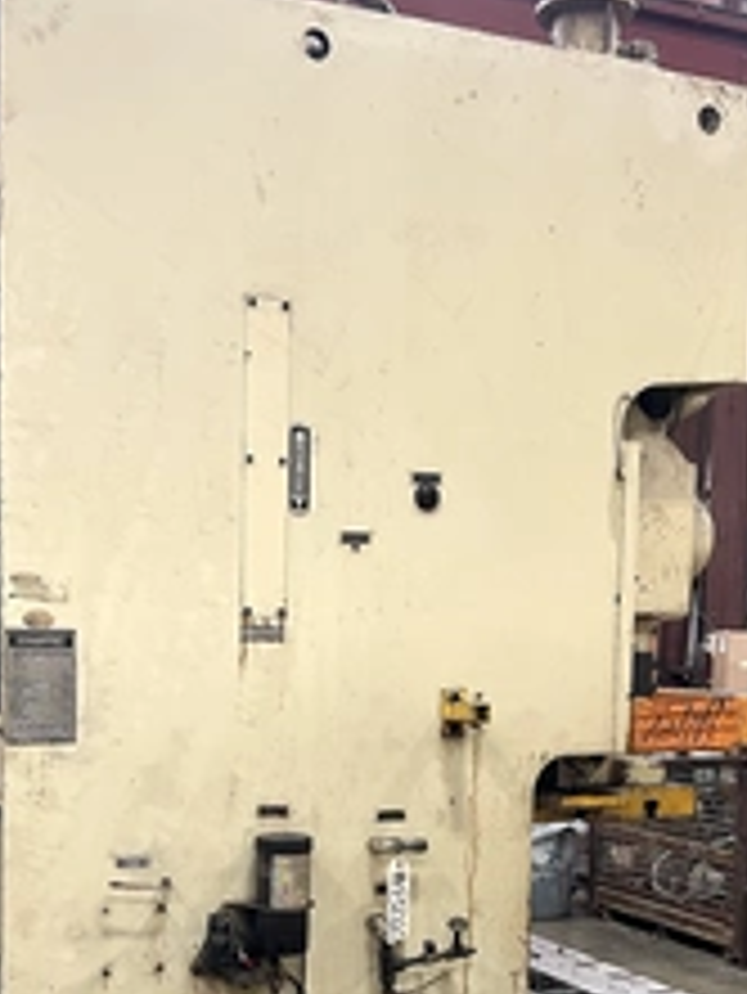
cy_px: 751
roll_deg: -1.7
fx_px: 1351
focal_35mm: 47
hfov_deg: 30.9
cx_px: 324
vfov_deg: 39.3
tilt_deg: -4.5
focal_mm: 5.7
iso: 200
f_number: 1.5
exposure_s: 1/60
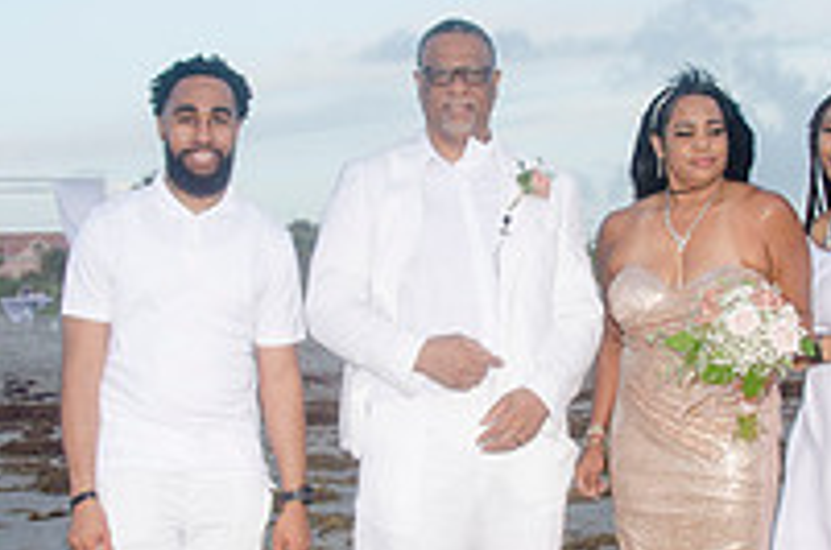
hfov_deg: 21.5
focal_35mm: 95
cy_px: 323
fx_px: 2188
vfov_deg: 14.3
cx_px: 467
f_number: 5.6
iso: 100
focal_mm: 22
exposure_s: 1/60
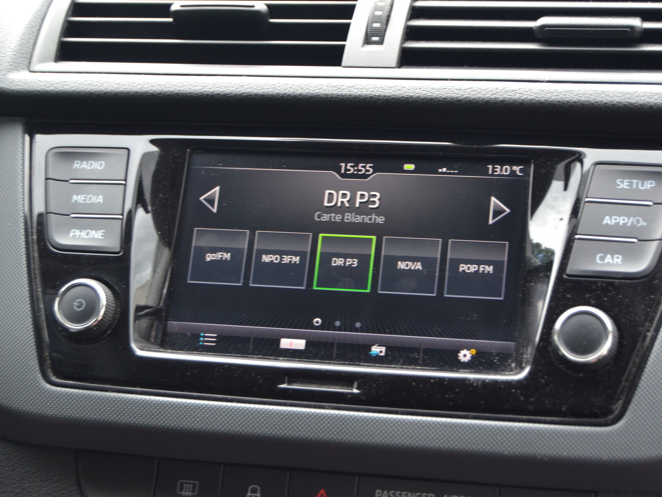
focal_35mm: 75
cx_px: 350
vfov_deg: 19.6
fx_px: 1435
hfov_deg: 26.0
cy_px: 248
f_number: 5.3
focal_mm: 46
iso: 400
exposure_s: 1/80
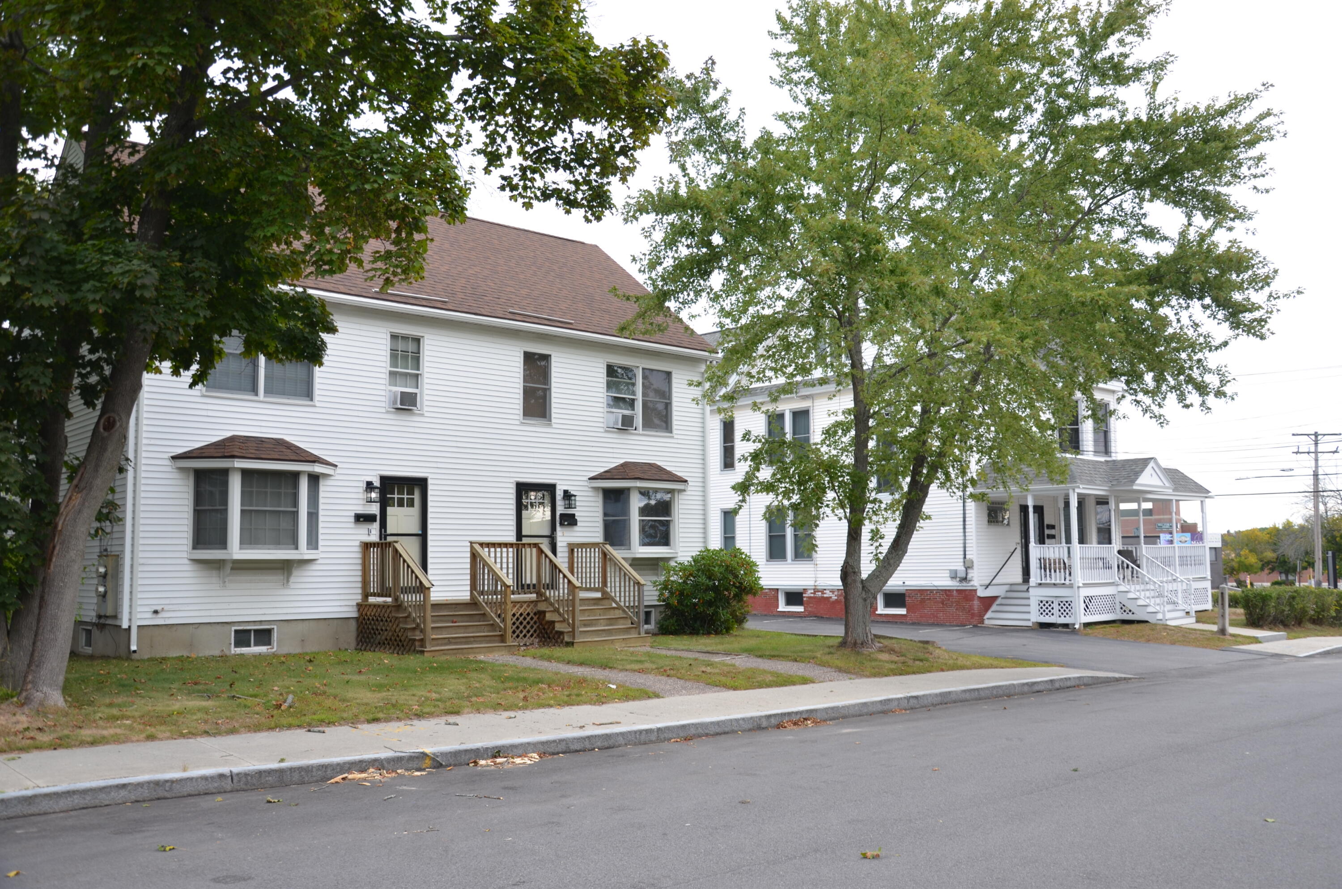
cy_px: 444
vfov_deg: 41.5
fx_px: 1172
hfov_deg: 59.6
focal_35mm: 32
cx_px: 671
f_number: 5
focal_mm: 21
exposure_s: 1/100
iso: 100
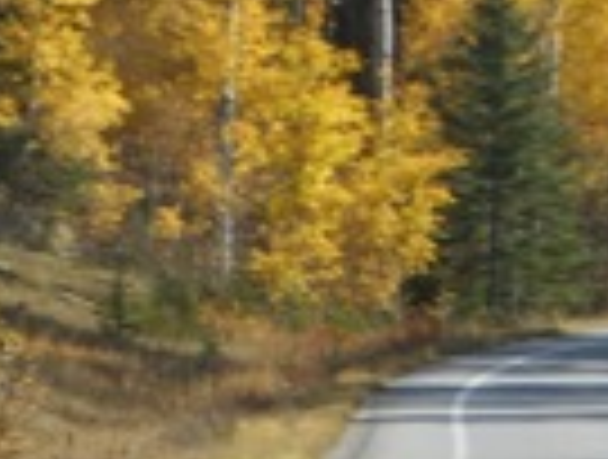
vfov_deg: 3.0
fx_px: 8717
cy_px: -128
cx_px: 315
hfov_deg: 4.0
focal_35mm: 495
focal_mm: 23.9
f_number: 6.1
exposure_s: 1/160
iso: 80
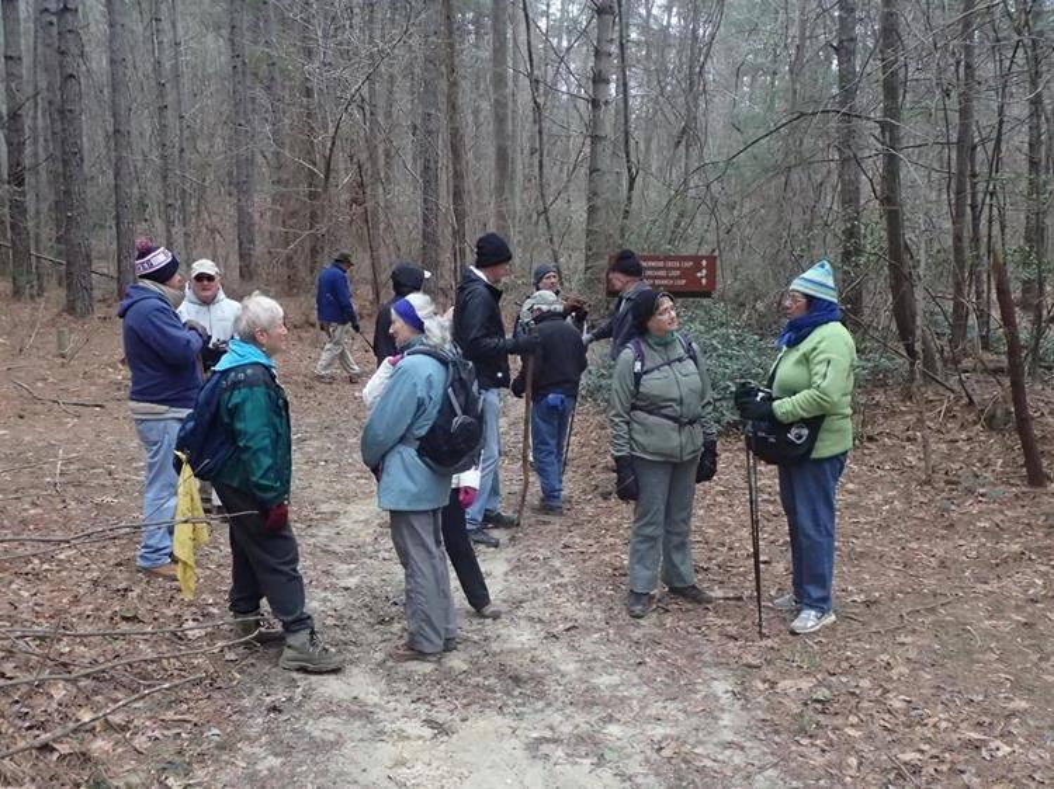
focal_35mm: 35
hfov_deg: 52.6
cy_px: 394
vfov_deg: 40.7
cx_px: 527
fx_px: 1065
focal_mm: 6.42
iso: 800
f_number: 3.5
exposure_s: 1/400
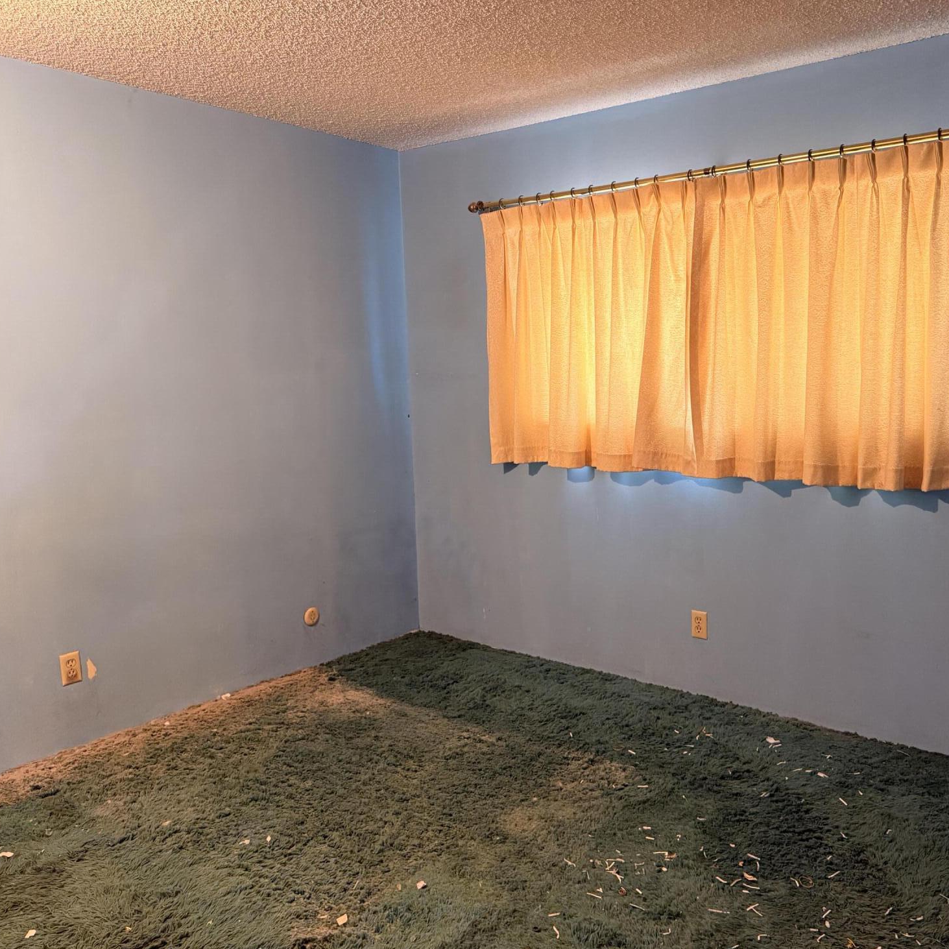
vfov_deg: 55.6
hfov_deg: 55.4
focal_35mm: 29
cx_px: 546
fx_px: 899
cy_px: 465
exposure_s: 1/40
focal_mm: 6.76
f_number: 1.78
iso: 640
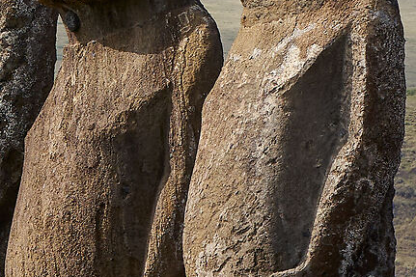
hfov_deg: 3.6
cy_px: -126
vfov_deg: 2.4
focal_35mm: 568
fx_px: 6561
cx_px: -39
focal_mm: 102
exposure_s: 1/320
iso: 400
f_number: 11
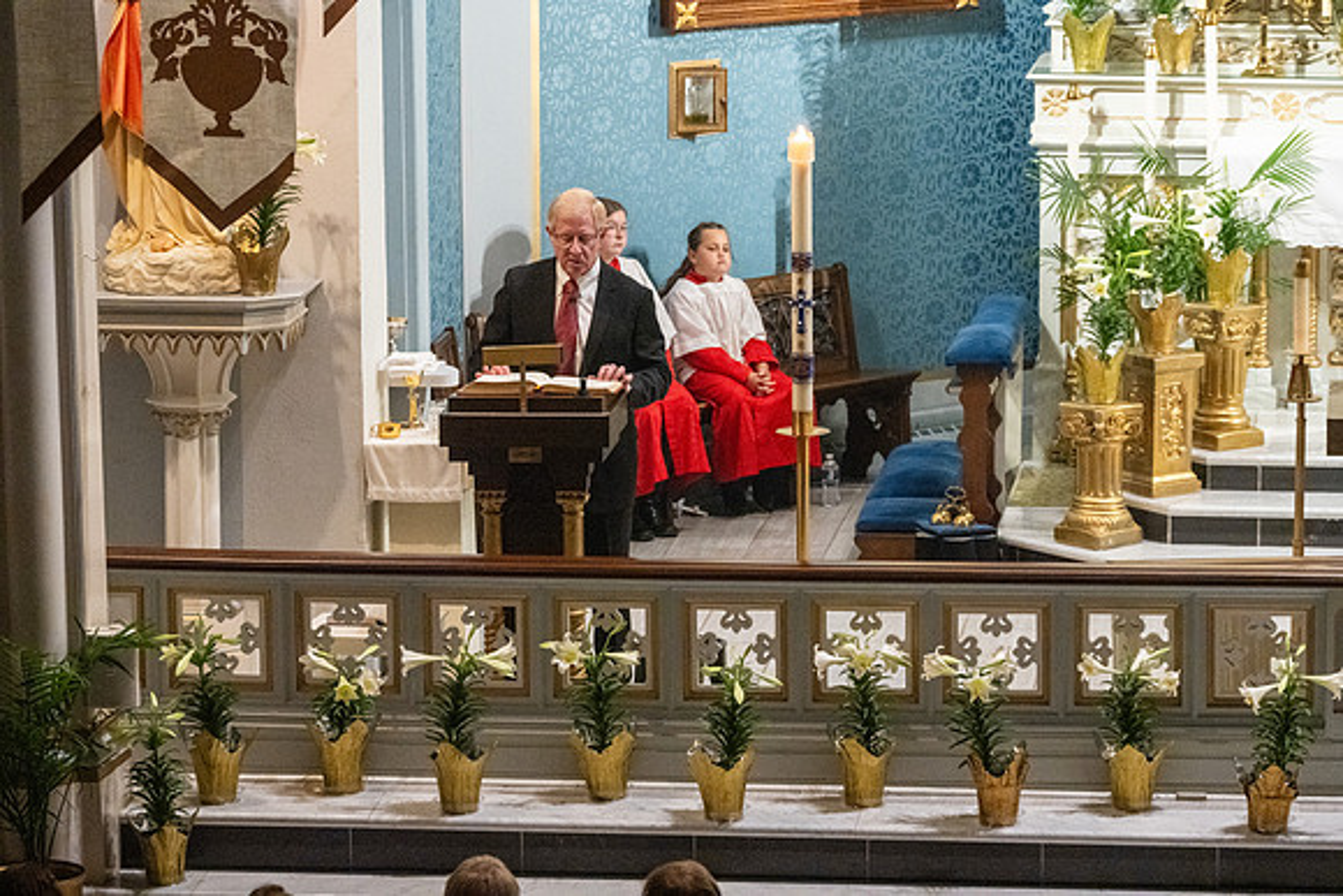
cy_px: 448
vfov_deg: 8.6
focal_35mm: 160
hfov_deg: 12.8
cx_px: 672
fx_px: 5970
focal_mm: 160
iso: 5000
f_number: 9
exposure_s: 1/60
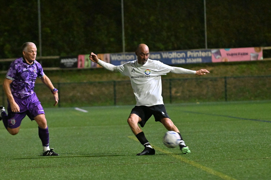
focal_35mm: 300
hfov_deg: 6.9
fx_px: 2257
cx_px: 136
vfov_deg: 4.6
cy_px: 90
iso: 8000
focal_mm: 200
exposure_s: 1/500
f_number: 6.3
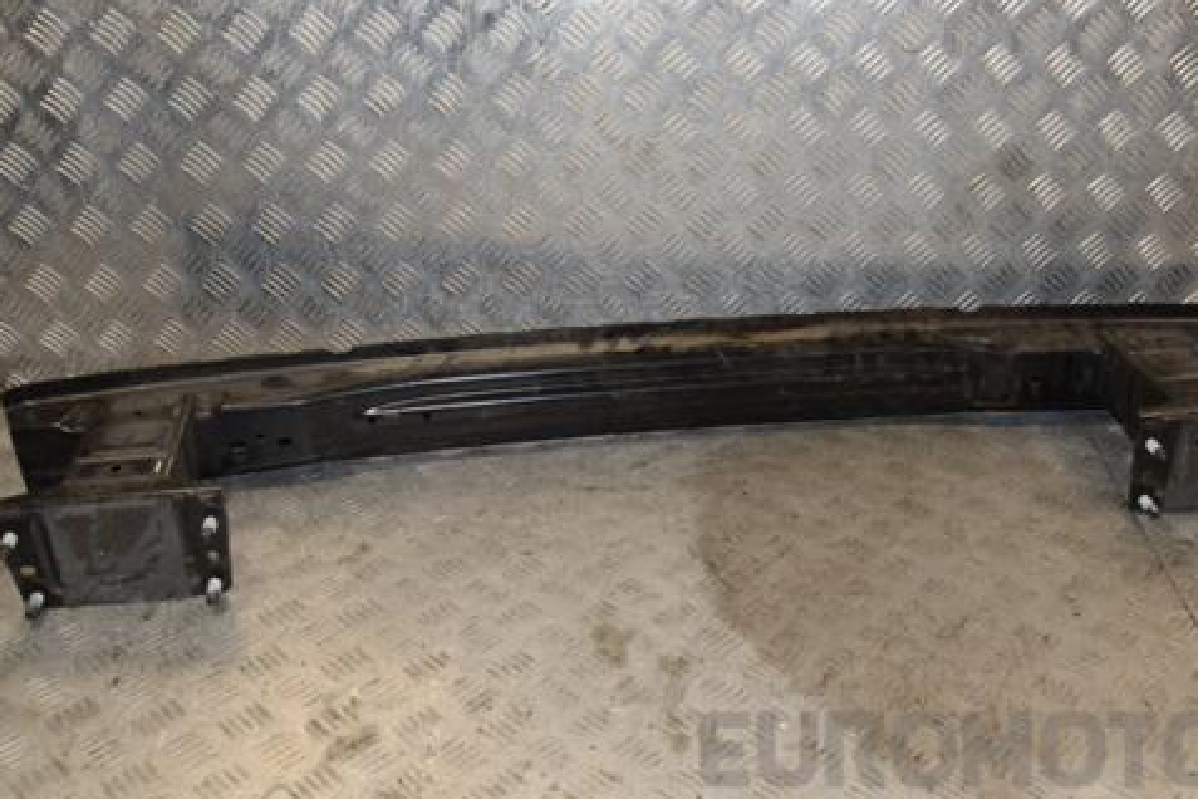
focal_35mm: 40
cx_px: 653
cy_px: 415
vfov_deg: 33.7
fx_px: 1319
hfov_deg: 48.8
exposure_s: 1/200
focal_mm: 21
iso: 800
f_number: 8
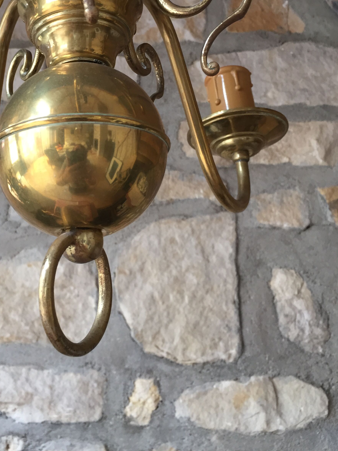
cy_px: 143
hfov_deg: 35.6
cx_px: 109
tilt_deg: +18.8
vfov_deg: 45.9
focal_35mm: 40
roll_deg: +0.3
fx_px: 521
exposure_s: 1/33
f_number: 2.2
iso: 125
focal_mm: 4.15
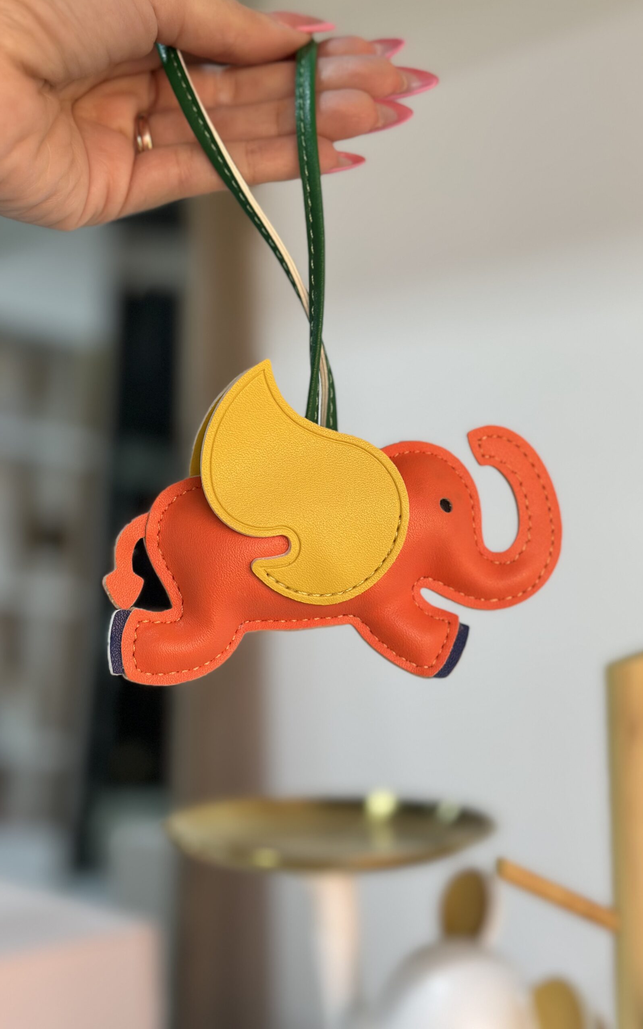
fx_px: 1430
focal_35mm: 51
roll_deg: +0.7
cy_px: 514
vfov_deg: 39.6
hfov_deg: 25.3
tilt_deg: +1.5
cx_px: 319
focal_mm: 6.86
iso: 125
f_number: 1.78
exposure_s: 1/120
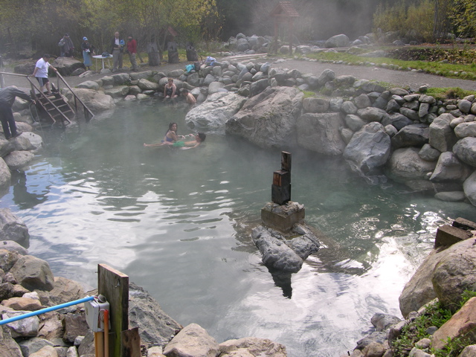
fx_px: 481
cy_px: 178
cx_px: 238
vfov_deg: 40.7
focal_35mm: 35
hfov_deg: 52.6
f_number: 4
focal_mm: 8.9
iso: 50
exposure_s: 1/80.1
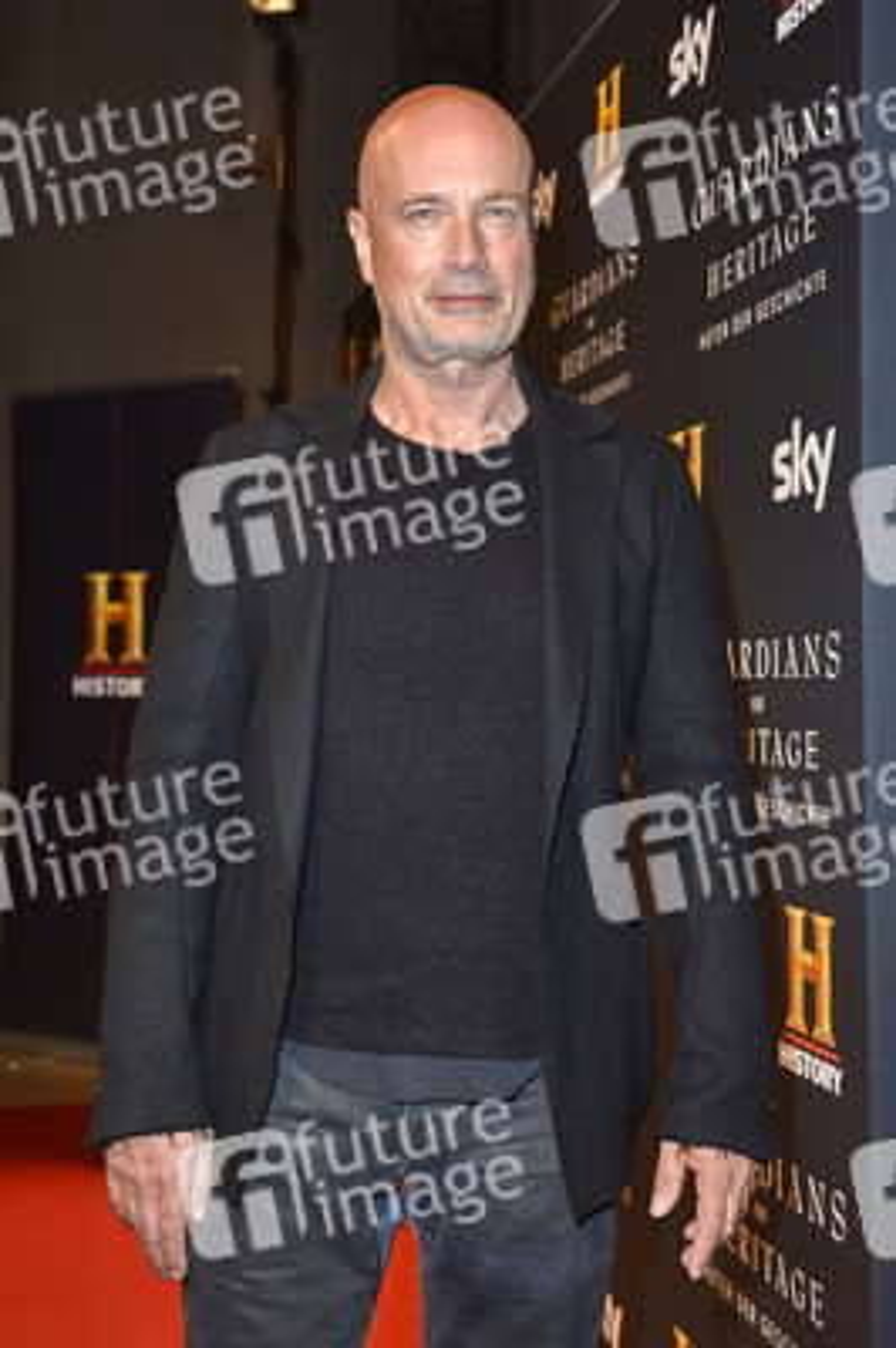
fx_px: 1795
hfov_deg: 28.0
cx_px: 448
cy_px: 674
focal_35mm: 48
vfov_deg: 41.1
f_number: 5.6
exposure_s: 1/125
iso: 640
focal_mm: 48
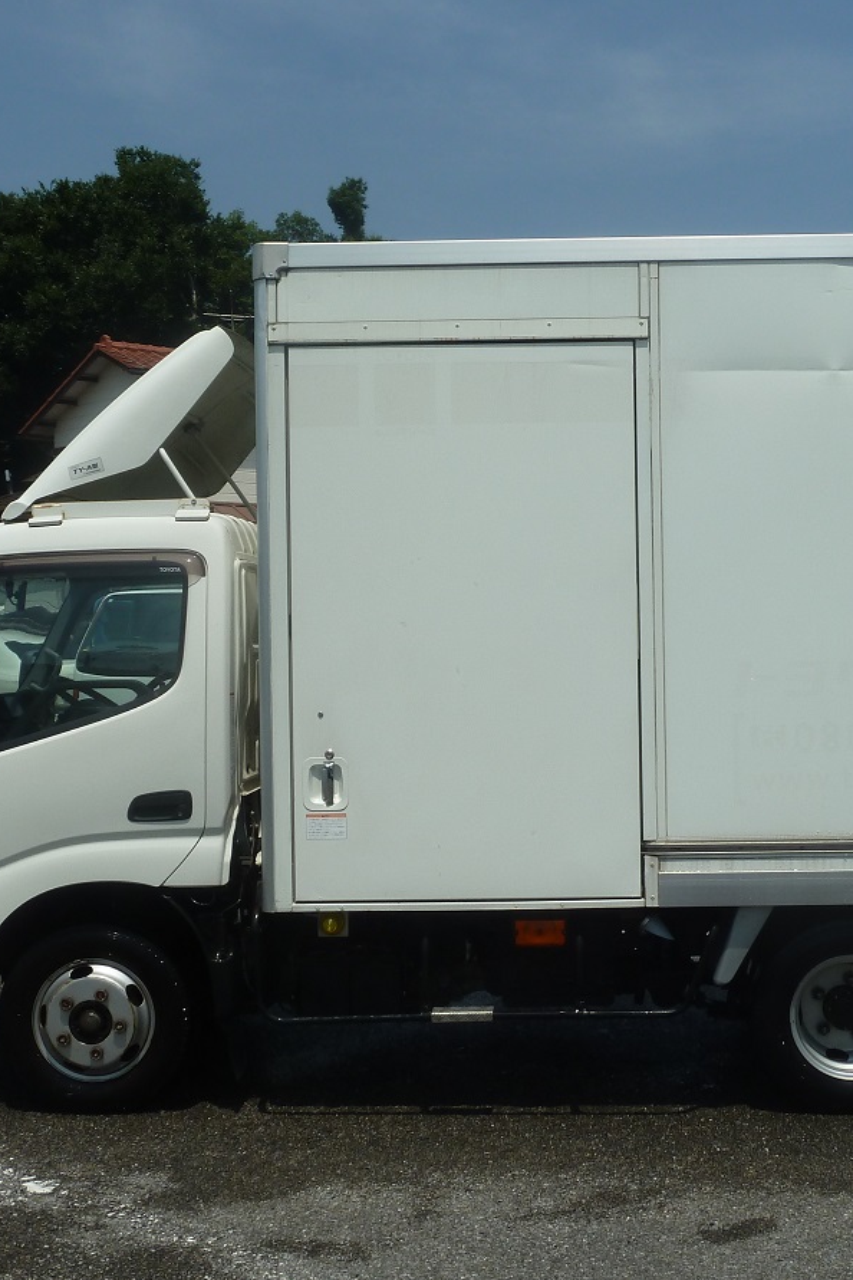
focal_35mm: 49
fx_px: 1741
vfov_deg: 40.3
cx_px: 544
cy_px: 638
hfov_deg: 27.4
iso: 80
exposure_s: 1/800
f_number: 5.6
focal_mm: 5.7
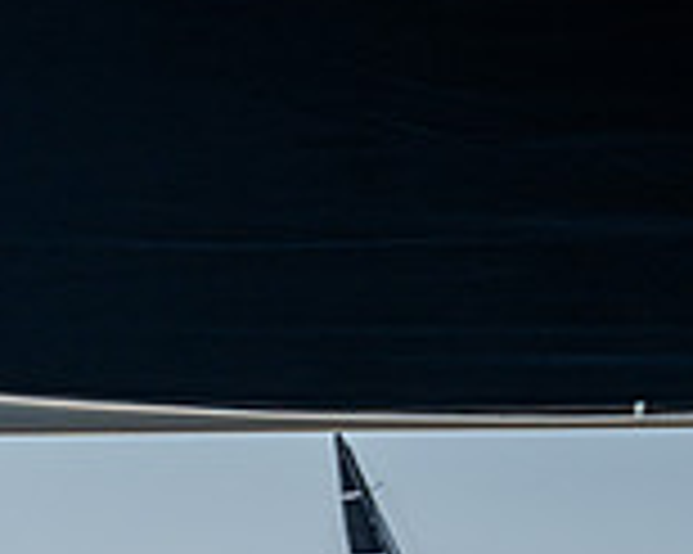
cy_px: 804
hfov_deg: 3.2
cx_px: -356
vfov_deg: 2.6
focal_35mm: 602
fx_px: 12339
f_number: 8
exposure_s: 1/2500
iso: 500
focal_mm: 170
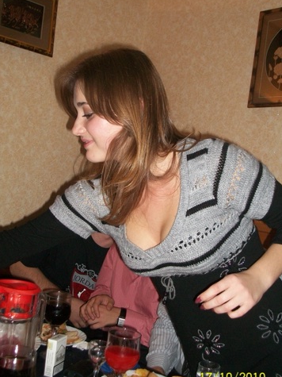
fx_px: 500
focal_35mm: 46
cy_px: 196
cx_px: 142
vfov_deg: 41.2
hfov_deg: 31.5
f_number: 3.2
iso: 120
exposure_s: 1/60
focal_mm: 7.1
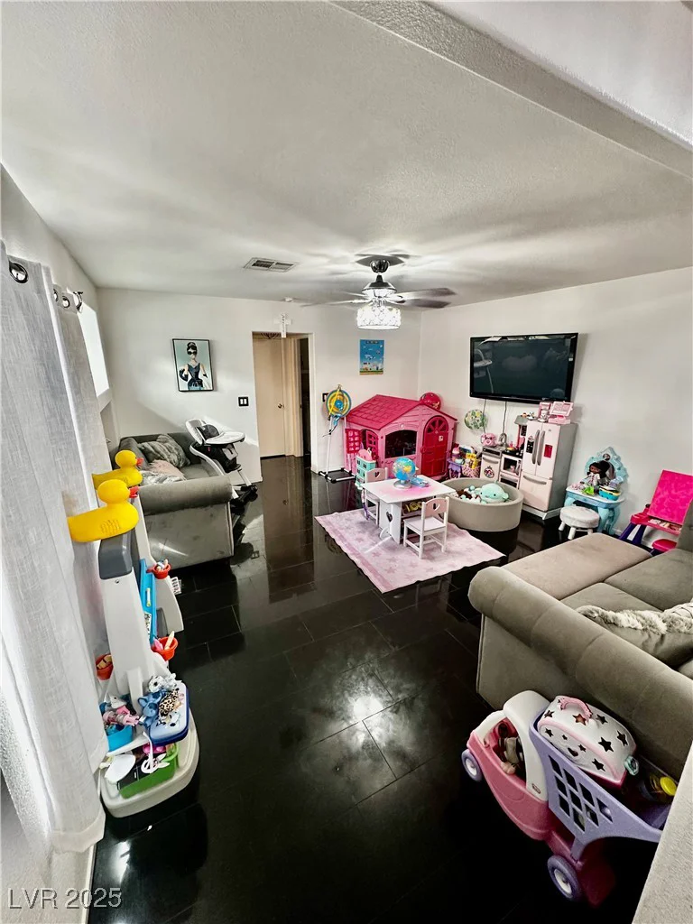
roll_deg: -1.5
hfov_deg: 85.7
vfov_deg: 102.1
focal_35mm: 14
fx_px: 374
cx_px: 346
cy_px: 462
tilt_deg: -15.7
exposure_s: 1/60
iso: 250
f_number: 2.2
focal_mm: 2.22
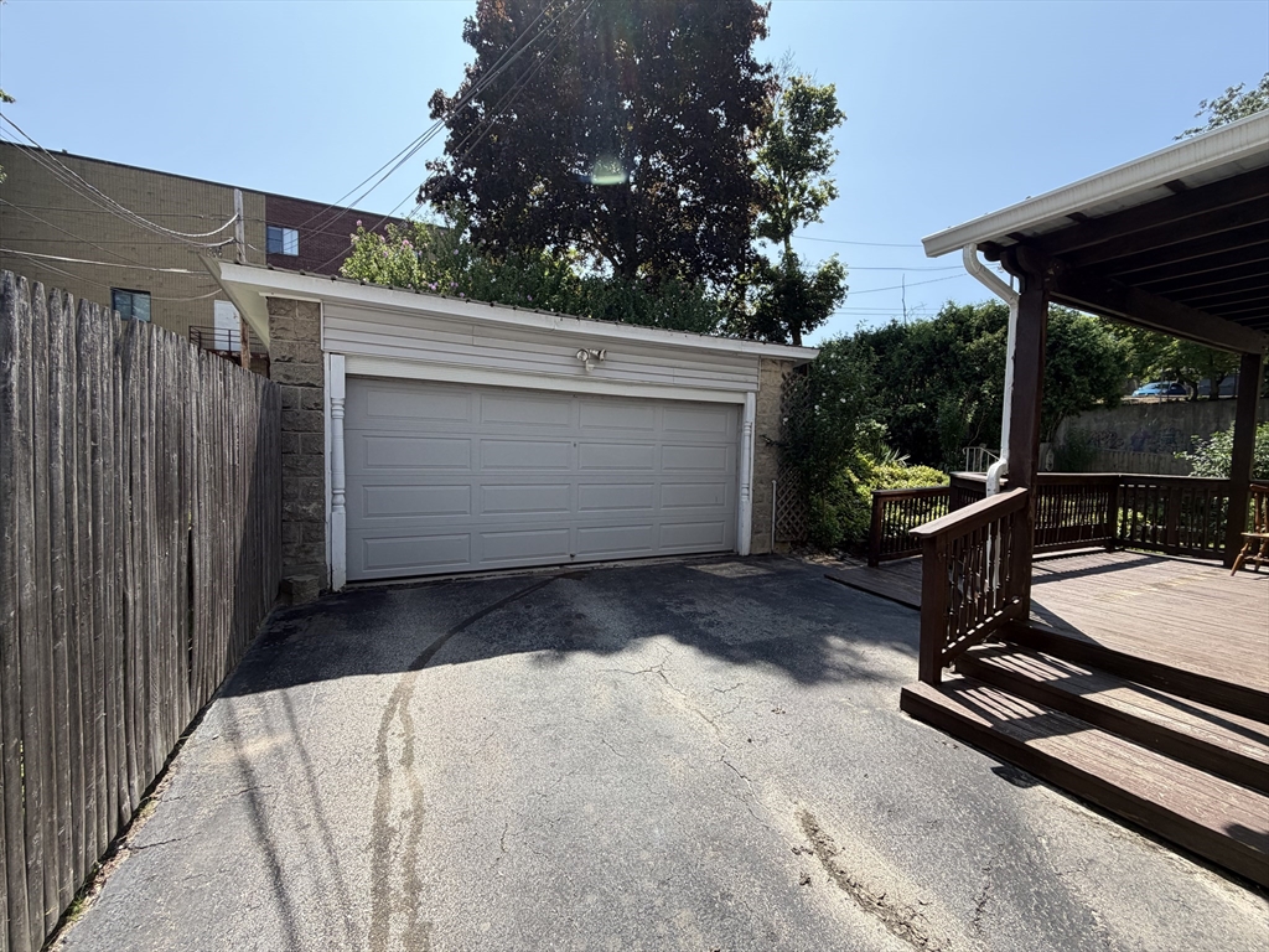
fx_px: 513
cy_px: 476
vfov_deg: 85.7
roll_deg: -1.6
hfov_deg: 102.1
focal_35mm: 14
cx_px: 634
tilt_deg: -2.9
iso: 40
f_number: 2.2
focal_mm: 2.22
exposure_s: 1/672
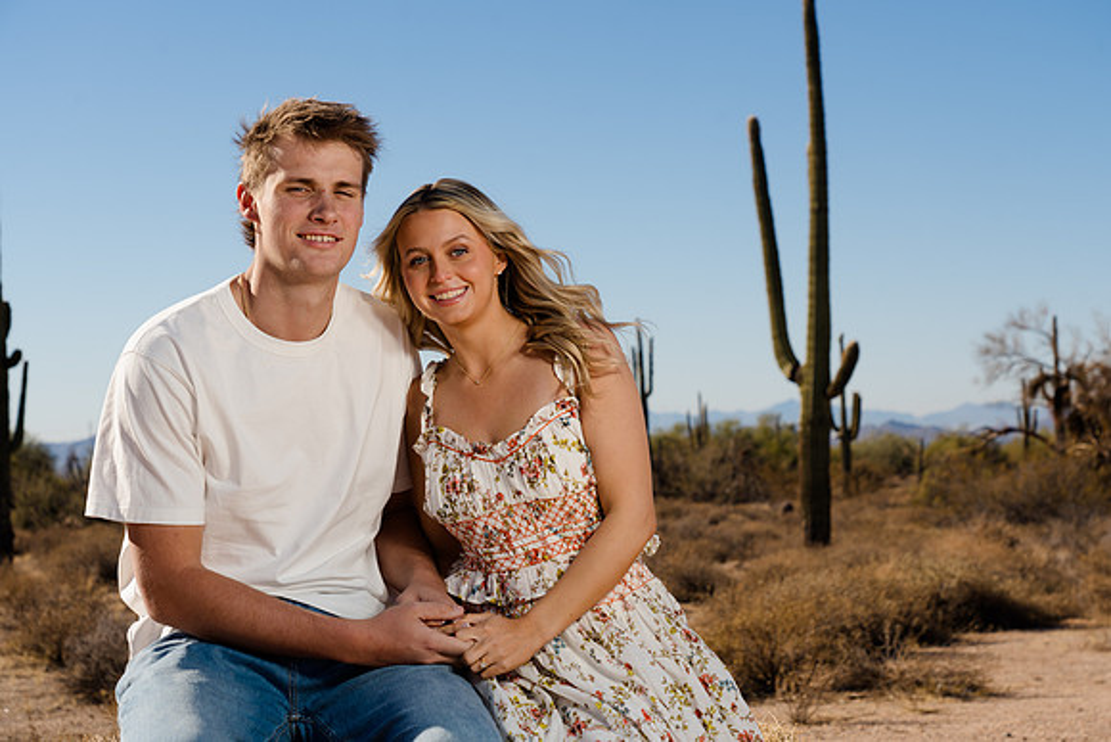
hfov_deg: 28.8
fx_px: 2161
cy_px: 371
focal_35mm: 70
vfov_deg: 19.5
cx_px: 556
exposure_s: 1/200
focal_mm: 70
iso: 50
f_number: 8
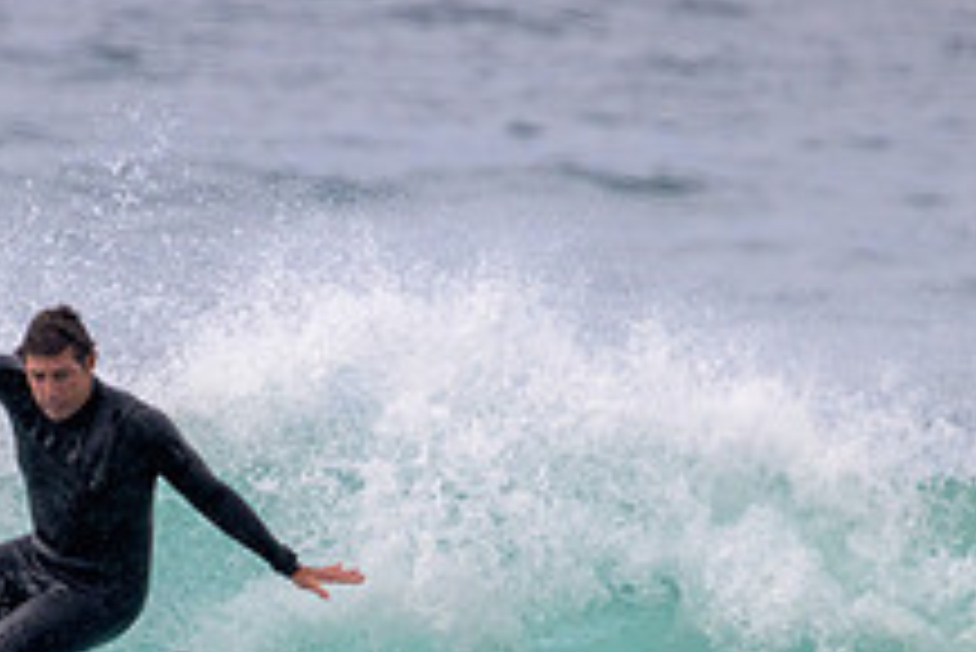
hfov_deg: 1.0
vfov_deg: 0.6
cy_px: 686
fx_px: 57919
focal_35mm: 2135
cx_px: 130
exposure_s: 1/2000
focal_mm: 800
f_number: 11
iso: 1100
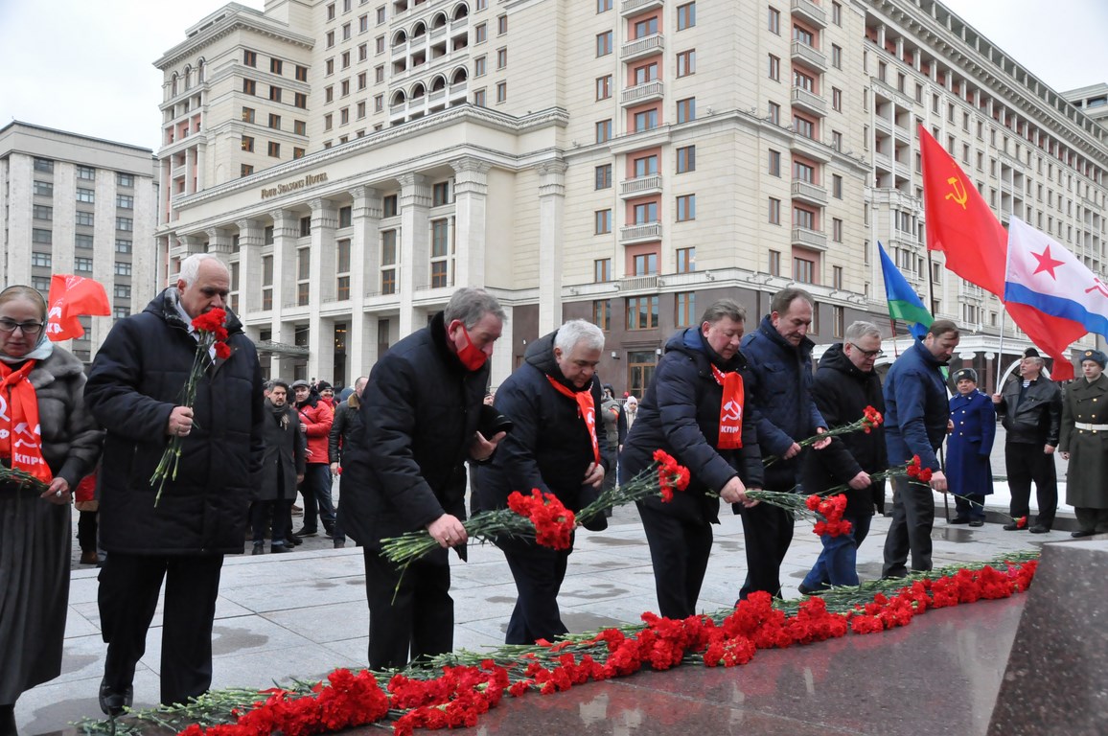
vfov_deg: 47.8
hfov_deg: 67.4
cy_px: 368
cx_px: 554
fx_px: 830
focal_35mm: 27
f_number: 7.1
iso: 3200
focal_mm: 18
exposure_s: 1/200
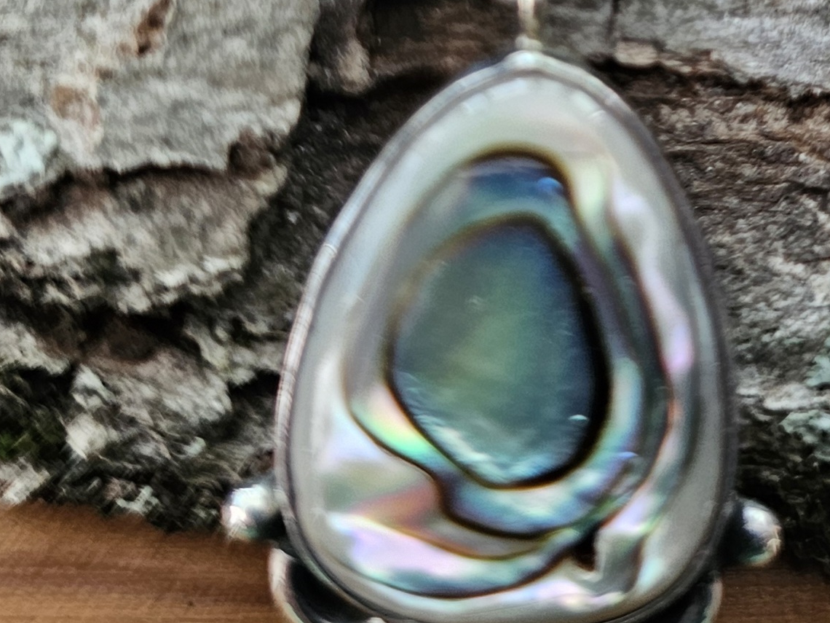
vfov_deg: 26.1
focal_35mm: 55
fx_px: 1319
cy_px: 121
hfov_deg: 32.4
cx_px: 812
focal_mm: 6.3
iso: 125
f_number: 1.7
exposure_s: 1/67.1
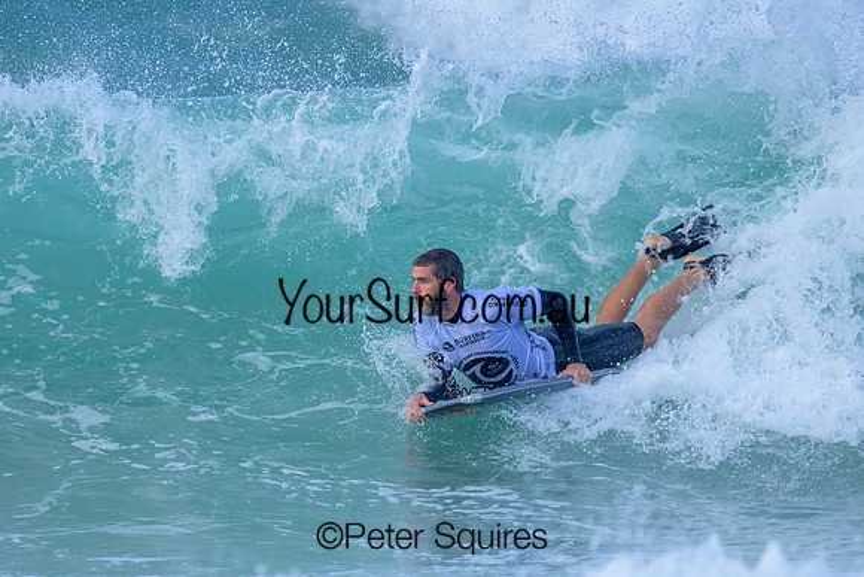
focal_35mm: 1100
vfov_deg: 1.3
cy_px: 395
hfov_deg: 1.9
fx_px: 26408
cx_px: 357
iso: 640
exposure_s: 1/2000
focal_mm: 800
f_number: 6.3
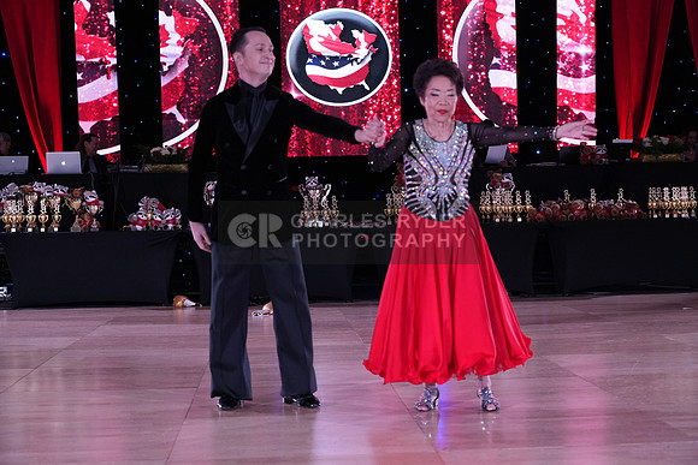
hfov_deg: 31.0
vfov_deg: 20.9
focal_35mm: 65
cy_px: 232
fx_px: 1261
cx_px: 349
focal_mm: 65
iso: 2500
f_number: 5
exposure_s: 1/250
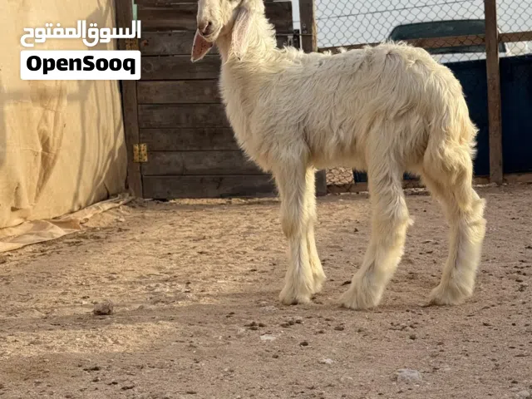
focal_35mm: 48
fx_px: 738
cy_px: 200
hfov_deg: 39.7
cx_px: 266
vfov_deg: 30.3
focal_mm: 6.76
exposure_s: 1/2415
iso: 64
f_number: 1.78
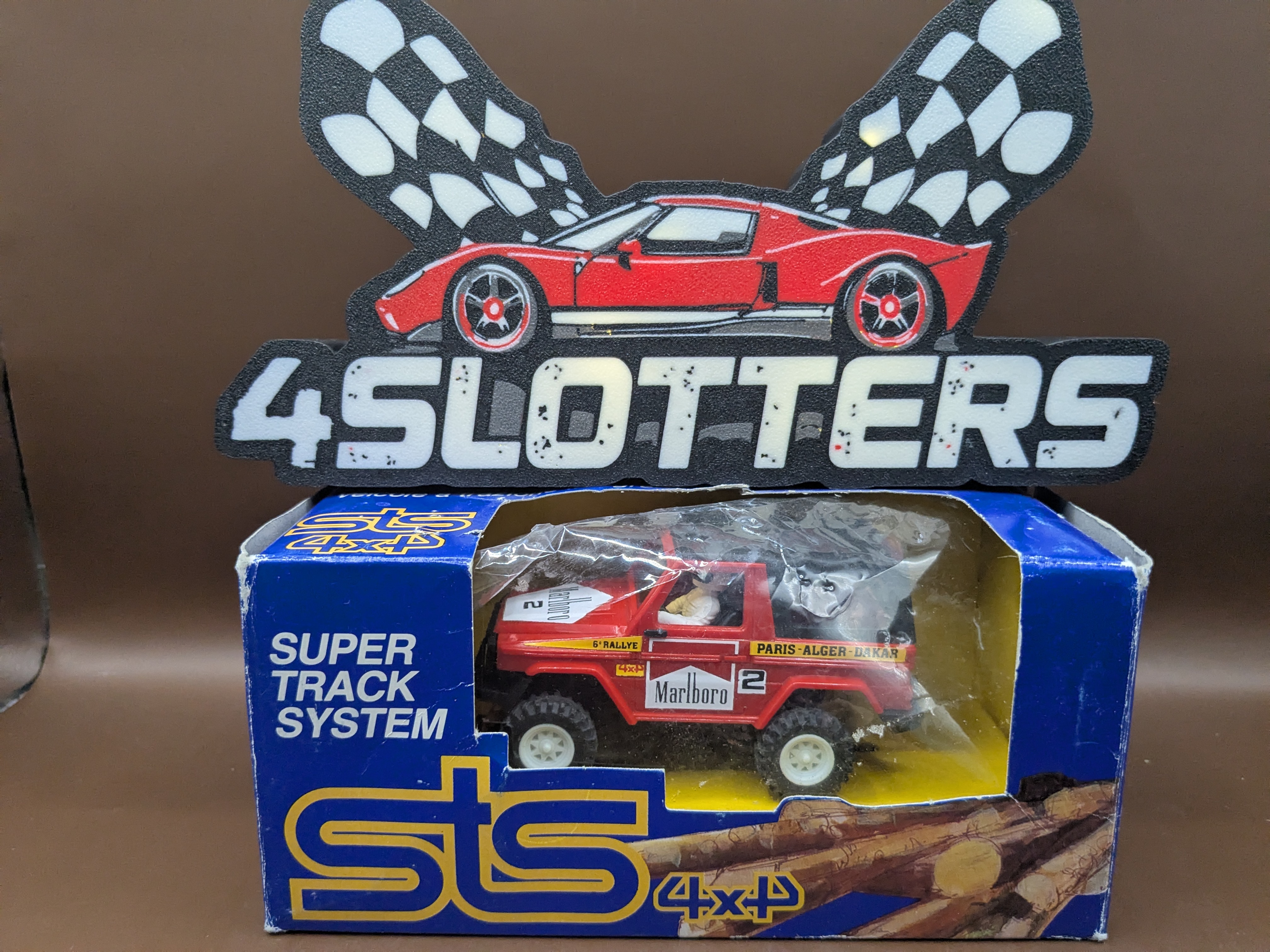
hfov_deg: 65.3
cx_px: 635
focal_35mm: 27
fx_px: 991
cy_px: 476
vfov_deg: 51.4
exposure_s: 1/99.9
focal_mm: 4.38
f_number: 1.73
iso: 665
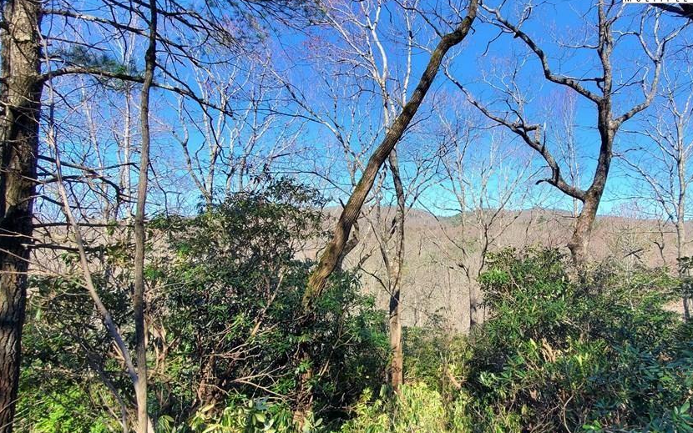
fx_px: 321
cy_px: 270
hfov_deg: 93.4
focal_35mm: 17
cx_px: 409
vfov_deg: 67.0
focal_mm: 1.8
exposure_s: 1/412
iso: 50
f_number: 2.2
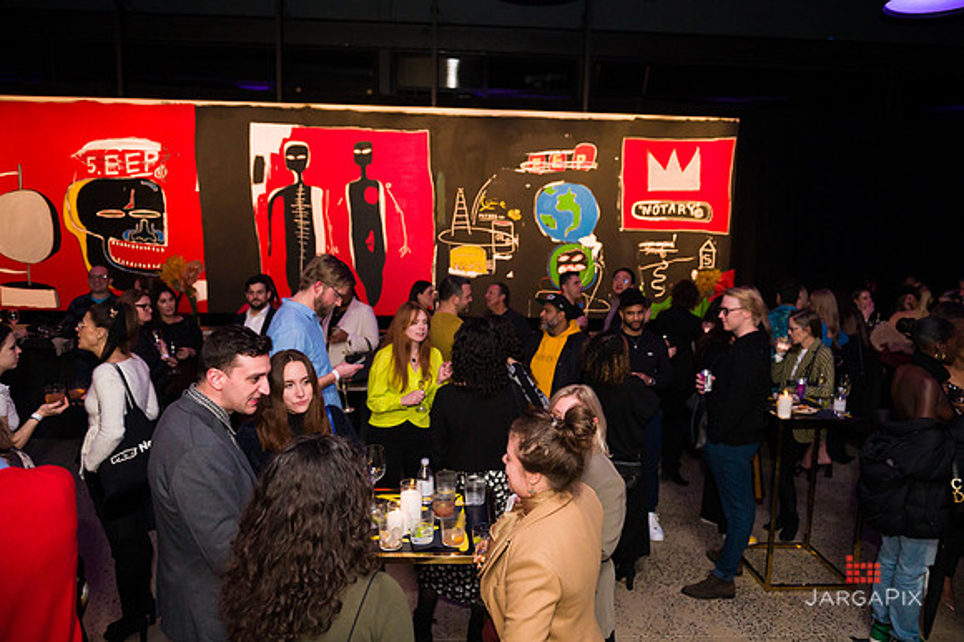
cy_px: 321
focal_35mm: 24
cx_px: 482
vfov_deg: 53.1
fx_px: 642
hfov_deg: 73.8
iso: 1600
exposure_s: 1/500
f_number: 4
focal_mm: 24
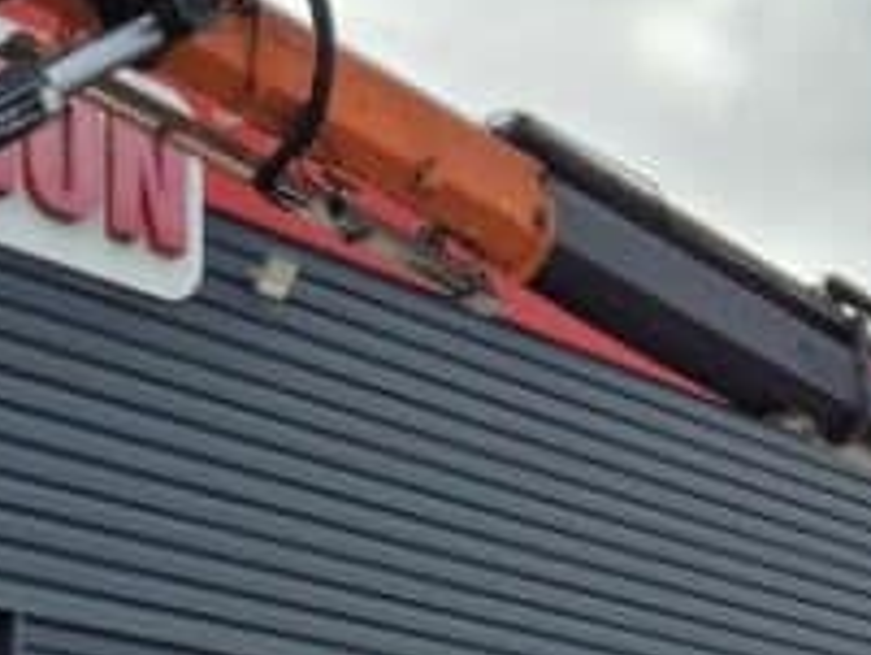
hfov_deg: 22.2
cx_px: 520
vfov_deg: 15.7
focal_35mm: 88
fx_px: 2216
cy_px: 920
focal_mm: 5.4
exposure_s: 1/1400
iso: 25
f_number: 1.8
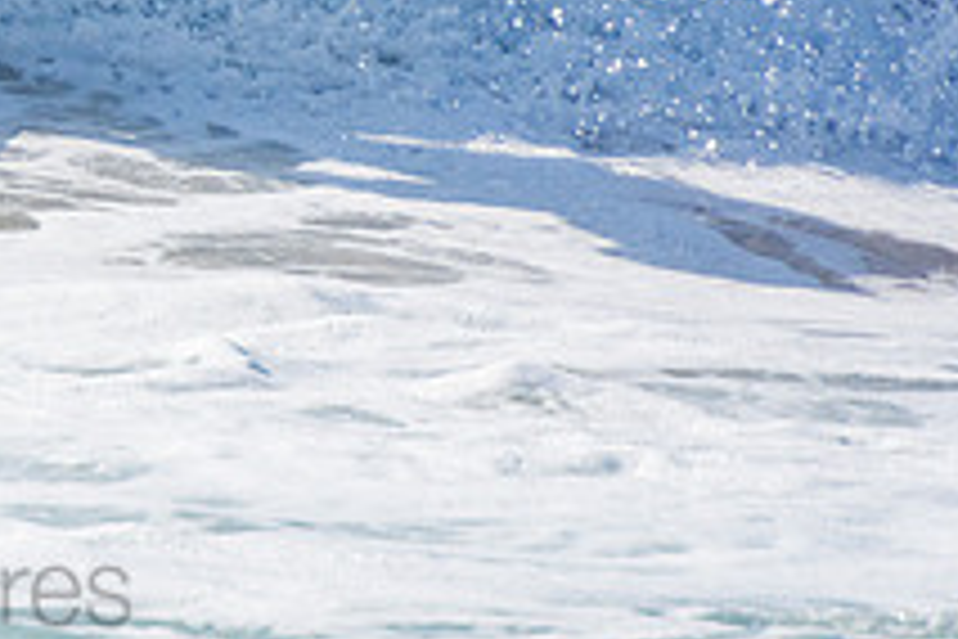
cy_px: -160
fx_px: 43506
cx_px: -216
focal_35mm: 1635
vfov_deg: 0.8
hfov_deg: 1.3
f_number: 5.6
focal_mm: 400
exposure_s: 1/2000
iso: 280
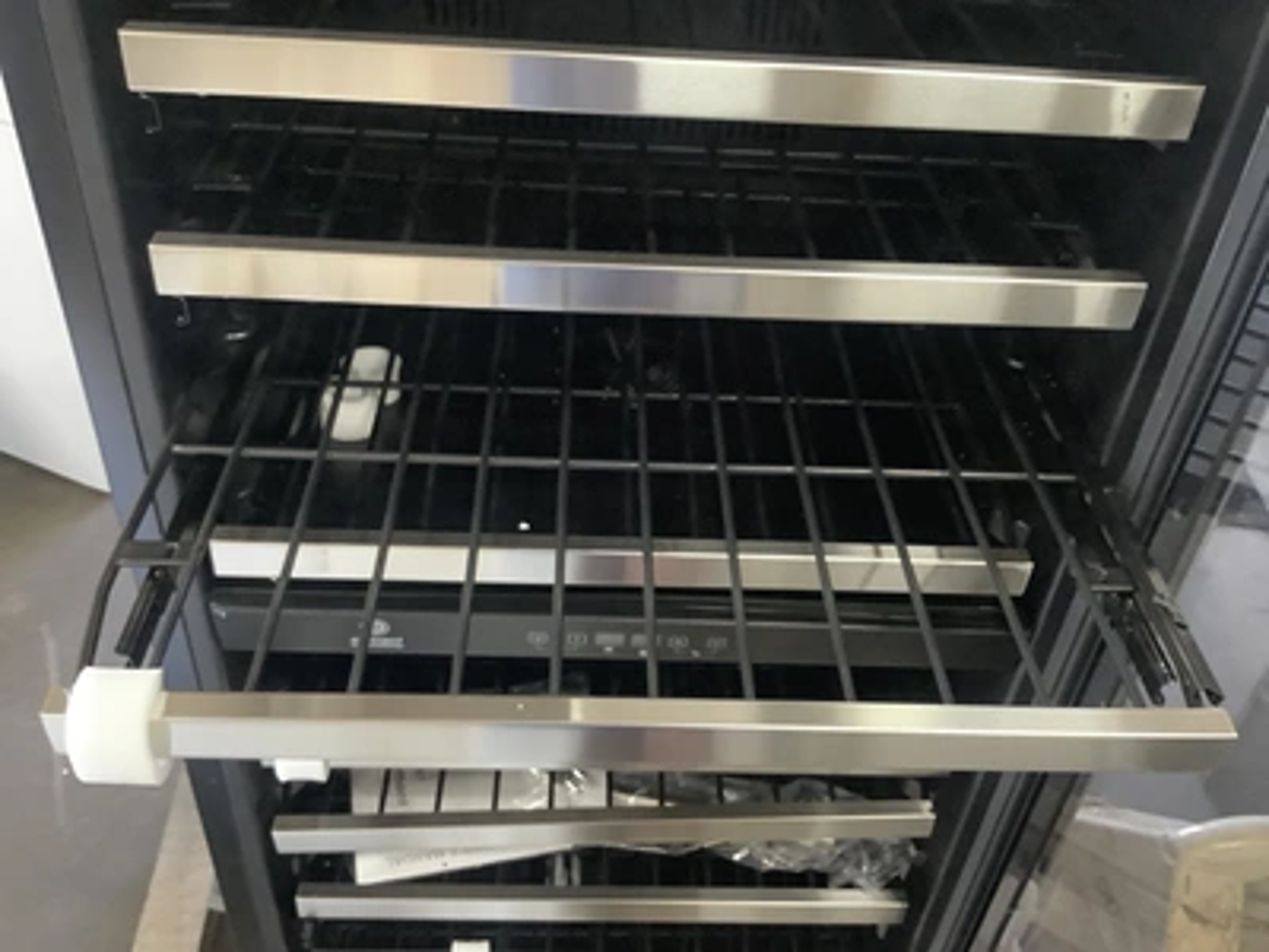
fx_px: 1136
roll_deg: -5.3
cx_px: 634
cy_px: 476
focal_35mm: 31
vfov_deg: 45.4
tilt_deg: -39.1
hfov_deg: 58.4
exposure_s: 1/24
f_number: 2.4
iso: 640
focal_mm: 3.3
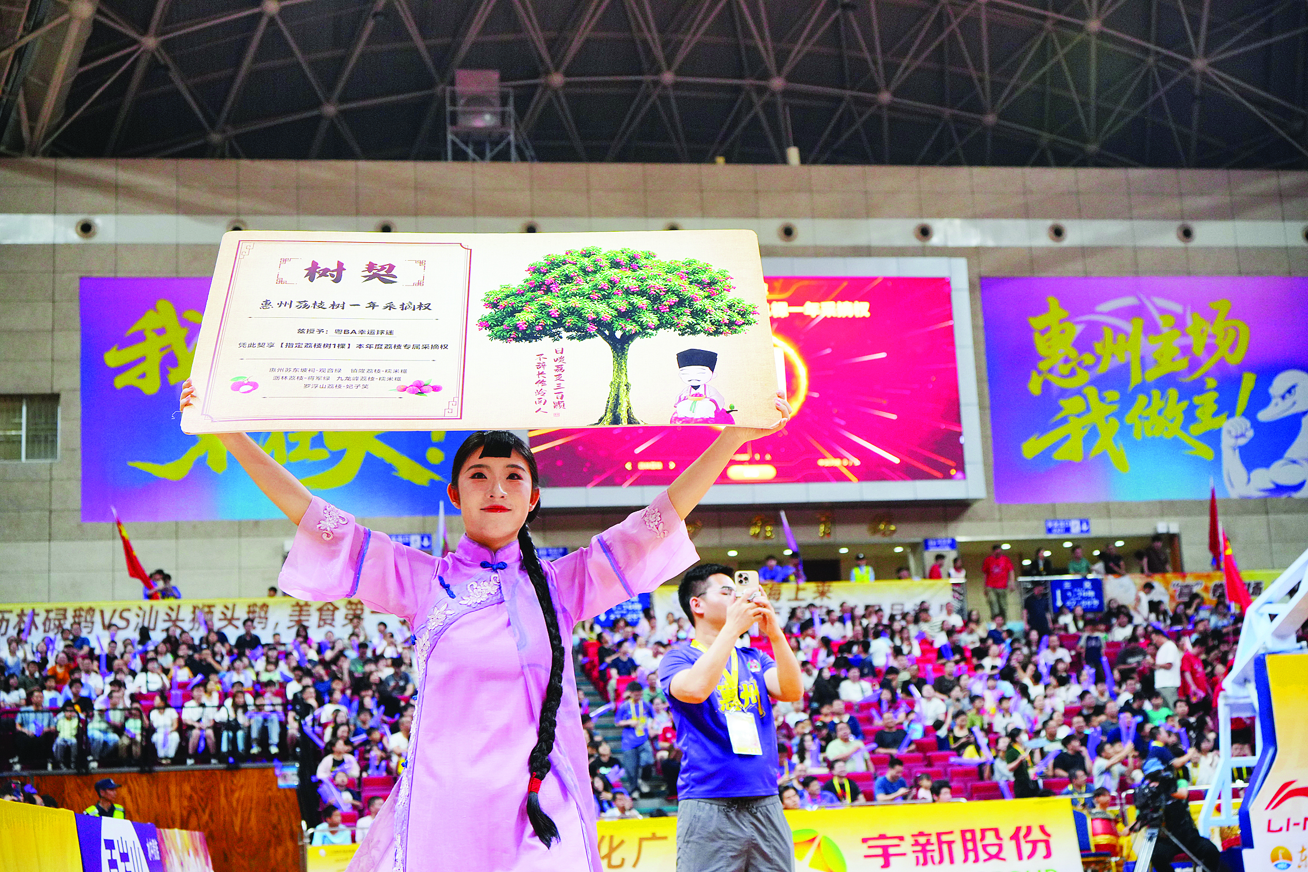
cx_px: 654
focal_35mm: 50
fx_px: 1817
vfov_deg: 27.0
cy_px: 436
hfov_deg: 39.6
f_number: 4.5
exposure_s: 1/400
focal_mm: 50
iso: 1600
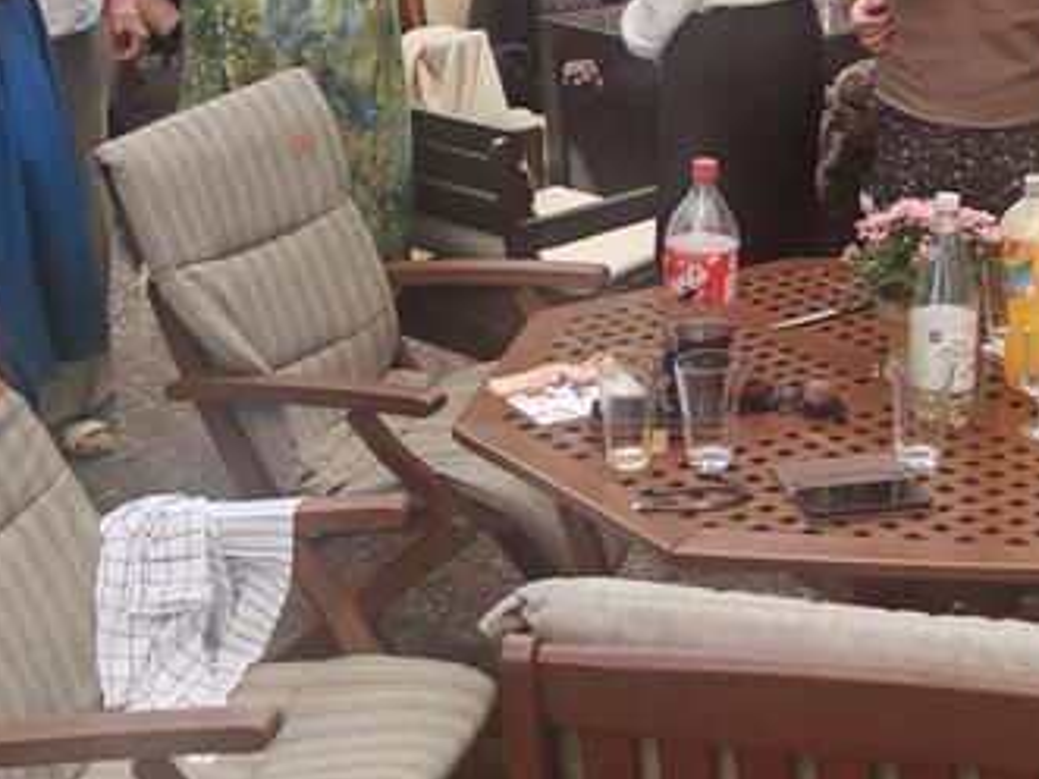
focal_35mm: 80
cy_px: -116
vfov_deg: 17.7
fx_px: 2400
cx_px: 829
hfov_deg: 24.1
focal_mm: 5.4
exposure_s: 1/359
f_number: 1.8
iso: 125
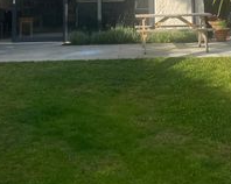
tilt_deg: +5.5
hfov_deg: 24.7
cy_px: -51
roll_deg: +1.2
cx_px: 150
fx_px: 526
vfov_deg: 18.6
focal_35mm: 77
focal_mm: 4.2
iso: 32
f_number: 1.6
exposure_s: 1/2304
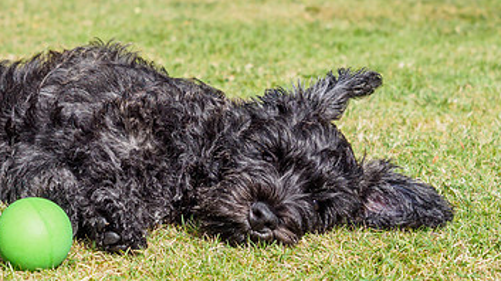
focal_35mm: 155
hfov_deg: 13.8
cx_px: 123
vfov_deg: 7.8
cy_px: 141
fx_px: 2058
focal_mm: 40
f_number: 4
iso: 200
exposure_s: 1/1600
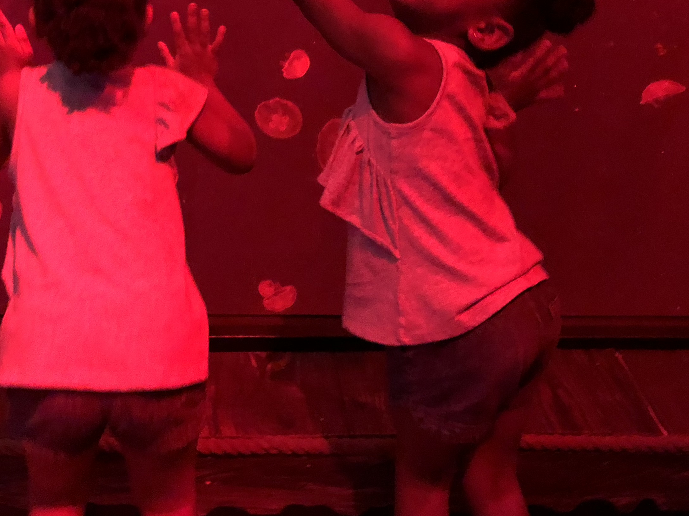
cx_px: 233
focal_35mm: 52
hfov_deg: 36.5
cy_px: 62
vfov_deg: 27.1
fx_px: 1035
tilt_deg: -18.5
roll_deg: -1.9
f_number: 1.8
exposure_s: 1/4
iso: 250
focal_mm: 3.99
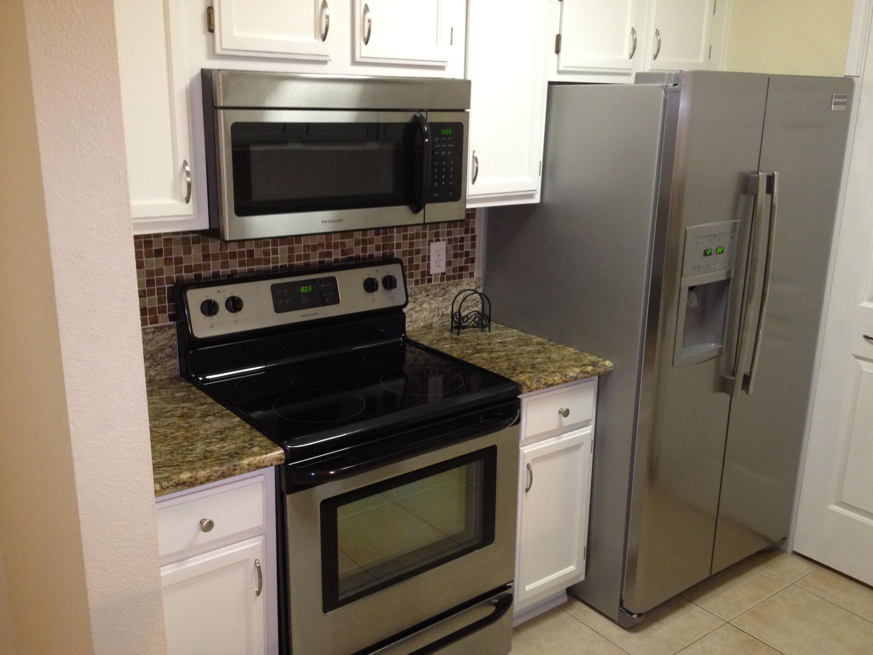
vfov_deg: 40.7
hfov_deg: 52.6
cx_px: 436
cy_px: 328
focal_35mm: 35
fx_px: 883
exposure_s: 1/20
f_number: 2.4
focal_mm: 4.28
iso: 250
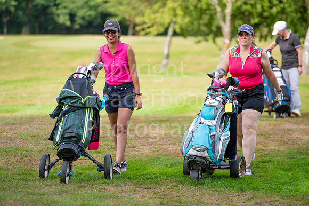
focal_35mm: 200
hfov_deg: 10.3
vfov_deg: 6.9
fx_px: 1716
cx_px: 154
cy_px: 103
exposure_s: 1/500
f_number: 4.5
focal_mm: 200
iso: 160
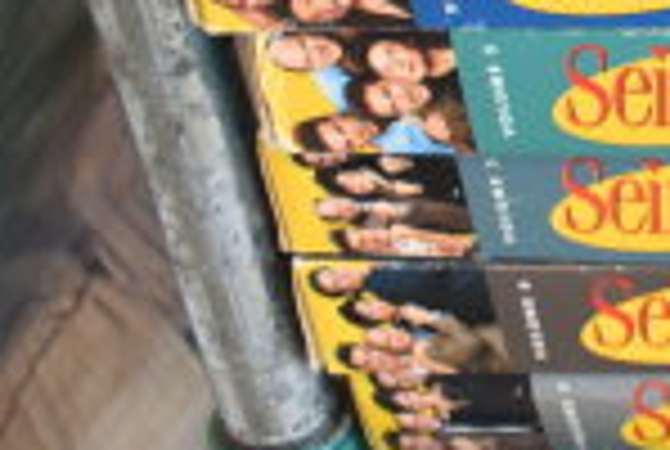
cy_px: -187
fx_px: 2741
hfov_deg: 12.5
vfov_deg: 9.2
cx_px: 1268
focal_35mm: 147
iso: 720
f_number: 3.8
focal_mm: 24
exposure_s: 1/40
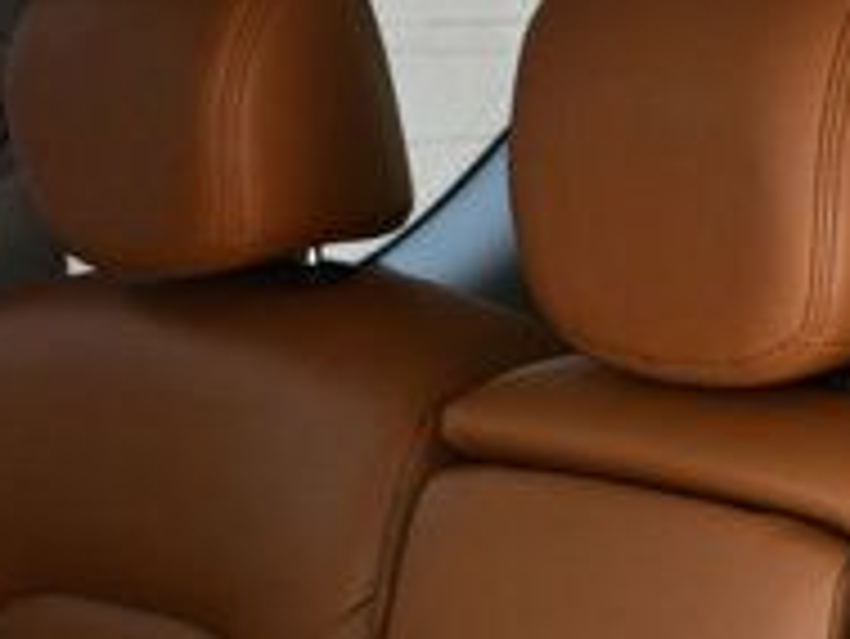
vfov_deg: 14.3
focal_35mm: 101
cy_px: 740
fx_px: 2482
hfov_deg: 18.5
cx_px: 985
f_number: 3.8
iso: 800
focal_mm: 21
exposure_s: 1/200
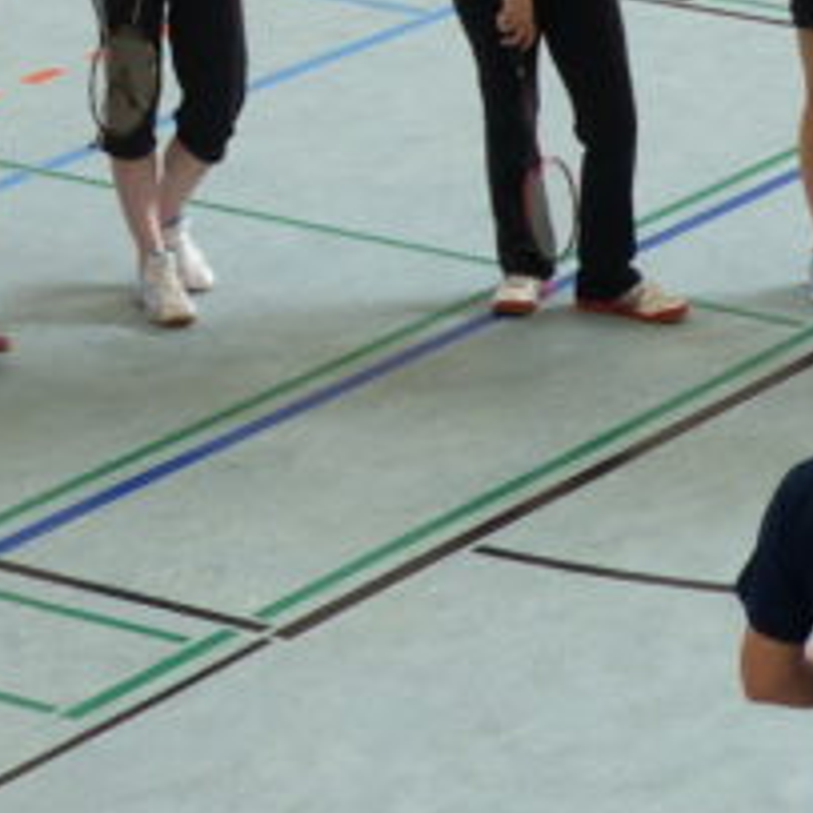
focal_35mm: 223
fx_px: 5925
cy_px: 184
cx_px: 84
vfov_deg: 7.8
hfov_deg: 7.8
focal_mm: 9.1
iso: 125
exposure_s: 1/60
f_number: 2.8
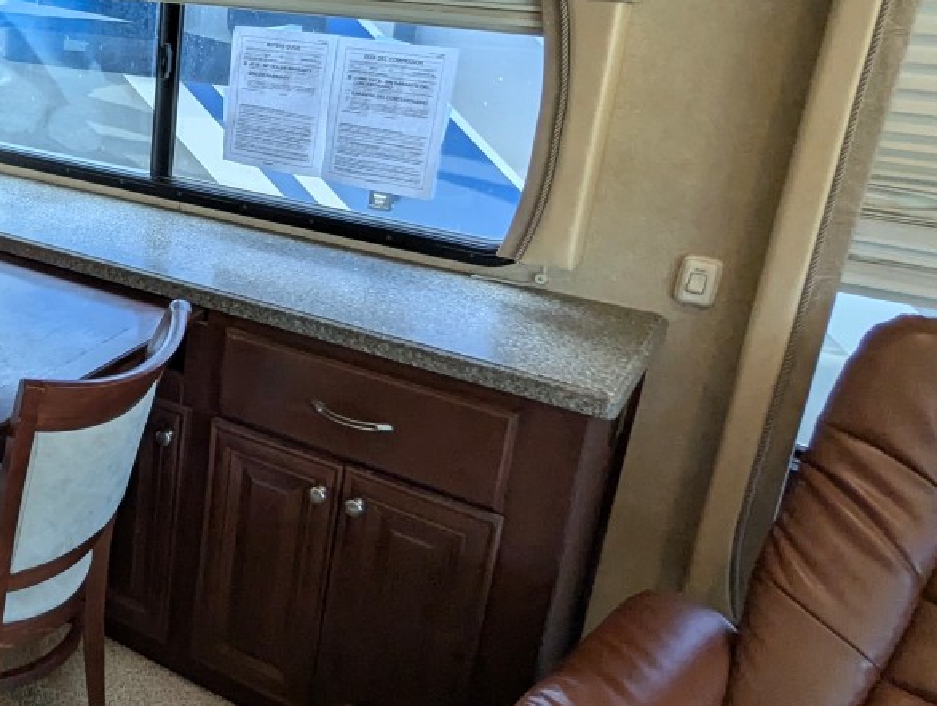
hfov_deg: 41.2
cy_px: 238
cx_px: -44
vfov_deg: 37.4
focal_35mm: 38
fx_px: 1030
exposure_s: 1/107
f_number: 2.2
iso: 204
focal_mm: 2.35
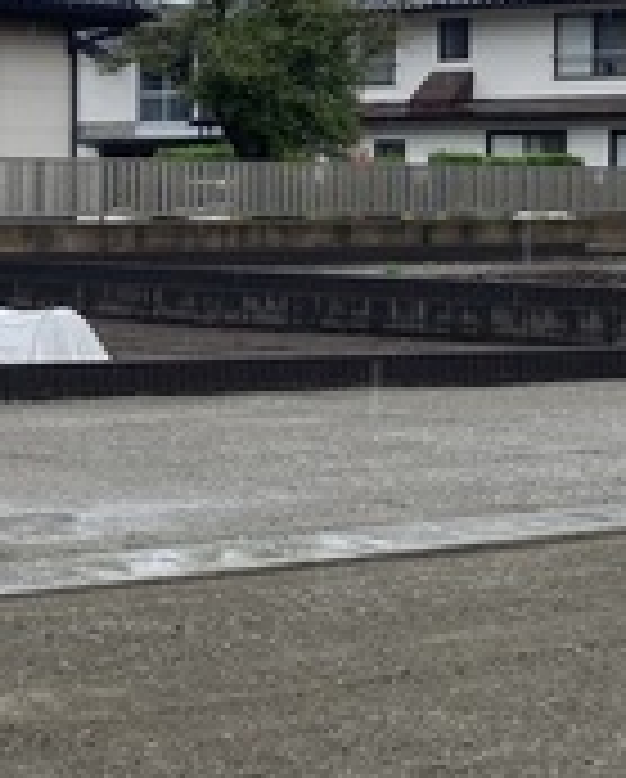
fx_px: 2333
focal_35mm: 101
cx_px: -45
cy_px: 225
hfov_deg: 14.9
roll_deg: -0.5
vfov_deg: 18.9
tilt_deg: +1.4
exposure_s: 1/484
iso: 20
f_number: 1.8
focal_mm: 3.99
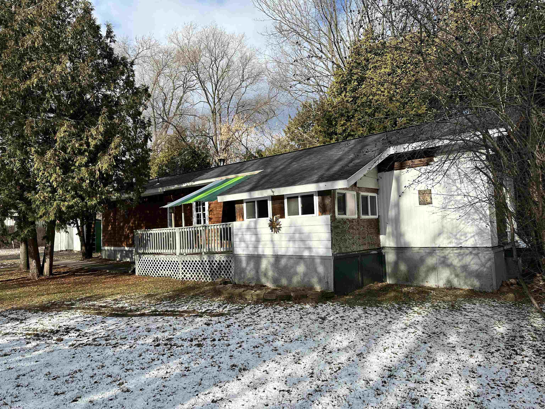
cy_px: 204
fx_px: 378
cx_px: 272
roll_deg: +2.4
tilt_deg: +2.8
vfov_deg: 56.8
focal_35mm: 24
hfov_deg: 71.6
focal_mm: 6.86
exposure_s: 1/3597
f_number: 1.78
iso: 80
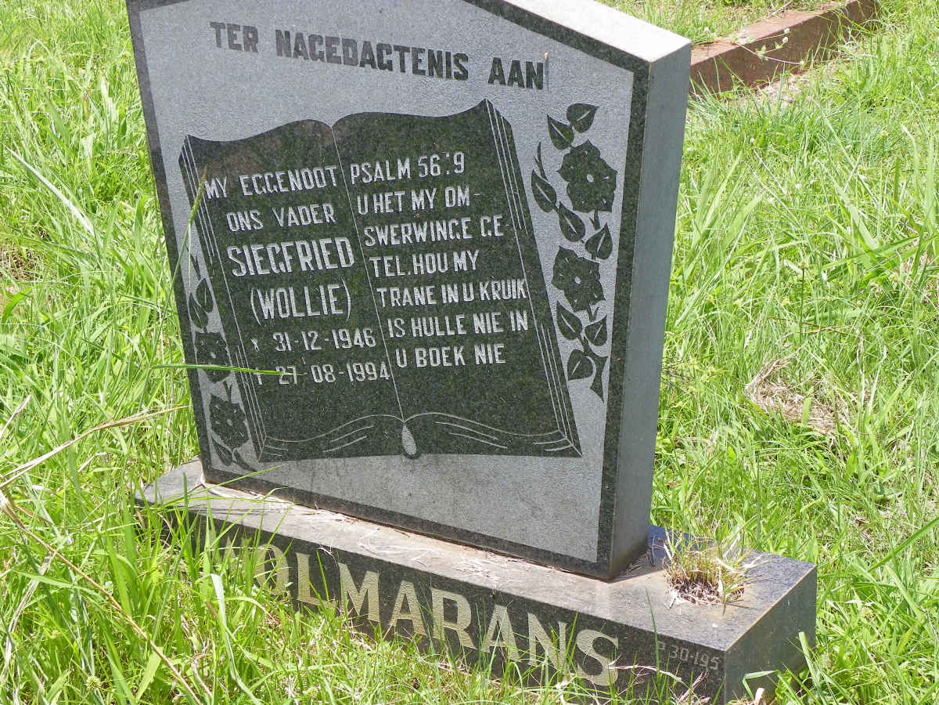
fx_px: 2251
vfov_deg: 17.8
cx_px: 470
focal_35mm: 83
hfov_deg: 23.6
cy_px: 352
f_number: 4.5
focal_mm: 14.7
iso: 64
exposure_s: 1/200
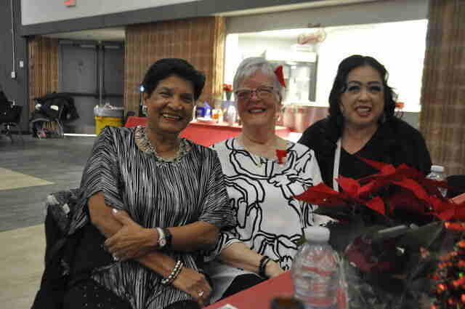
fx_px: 464
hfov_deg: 53.2
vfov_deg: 36.8
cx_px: 232
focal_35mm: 36
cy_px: 154
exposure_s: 1/20
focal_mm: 24
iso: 3200
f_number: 4.5
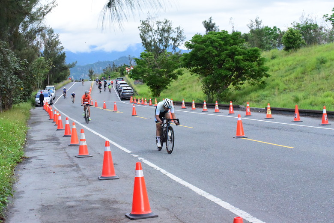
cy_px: 112
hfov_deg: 28.8
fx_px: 650
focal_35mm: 70
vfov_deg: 19.5
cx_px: 167
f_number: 13
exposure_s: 1/2500
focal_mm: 70
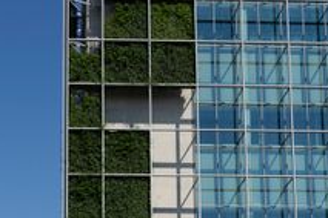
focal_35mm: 94
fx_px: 856
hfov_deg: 21.5
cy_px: 303
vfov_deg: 13.9
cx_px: 94
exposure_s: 1/160
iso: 100
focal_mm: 24
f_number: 11
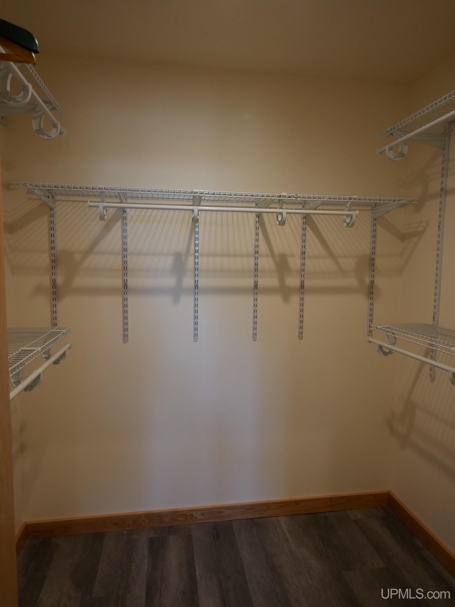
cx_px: 228
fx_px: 421
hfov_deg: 56.8
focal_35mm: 24
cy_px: 304
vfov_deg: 71.6
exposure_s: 1/125
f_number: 4
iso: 1250
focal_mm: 12
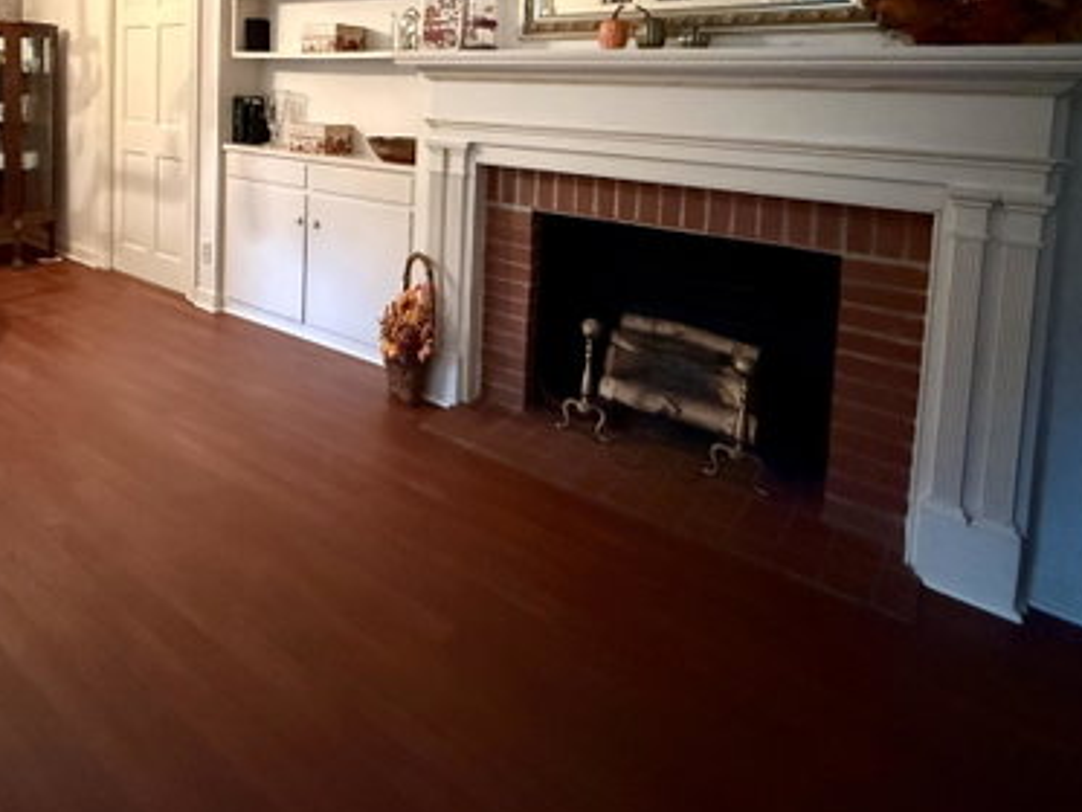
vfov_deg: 52.2
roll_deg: -1.2
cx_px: 312
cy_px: 133
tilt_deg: -3.1
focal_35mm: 24
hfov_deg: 68.3
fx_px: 750
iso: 1250
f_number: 2.2
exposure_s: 1/60
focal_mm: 2.22
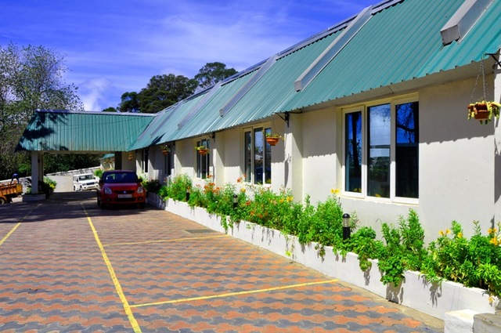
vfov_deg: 39.9
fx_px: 459
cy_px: 166
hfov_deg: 57.3
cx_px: 250
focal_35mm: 33
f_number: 10
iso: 200
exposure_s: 1/400
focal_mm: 22
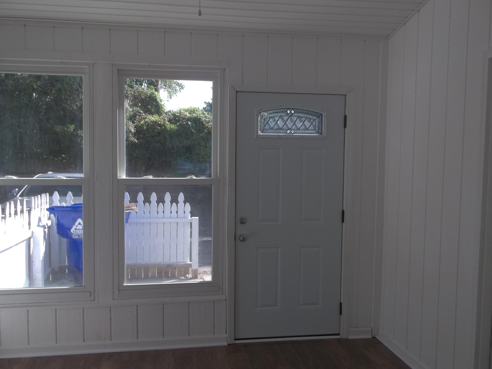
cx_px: 246
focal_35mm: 33
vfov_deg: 42.9
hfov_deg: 55.4
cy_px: 184
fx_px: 469
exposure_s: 1/200
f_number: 3.3
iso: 80
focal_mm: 5.9
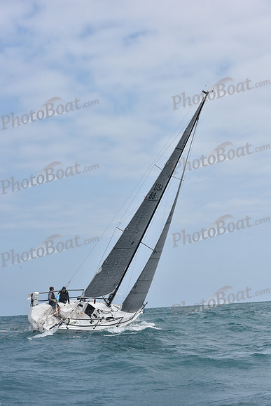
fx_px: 790
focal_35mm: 70
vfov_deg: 28.8
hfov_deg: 19.5
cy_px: 203
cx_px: 136
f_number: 10
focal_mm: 70
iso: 250
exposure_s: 1/800
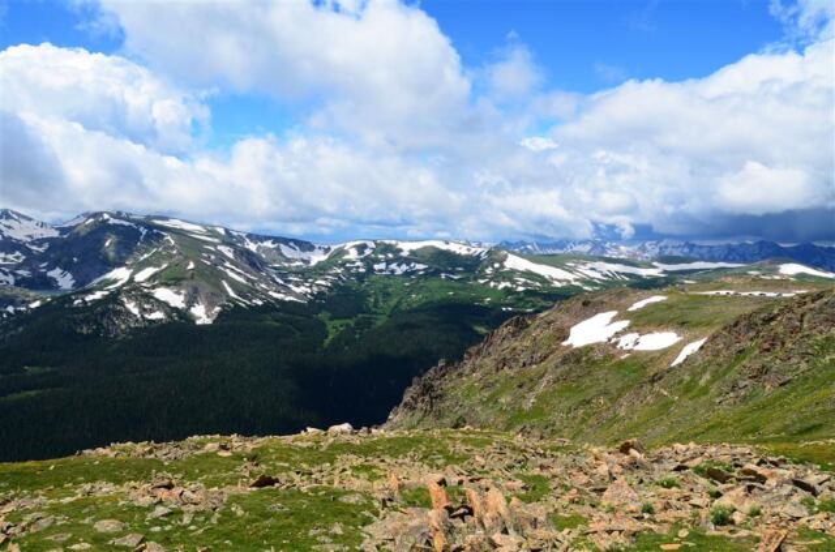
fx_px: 625
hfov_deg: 67.5
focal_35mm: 27
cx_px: 418
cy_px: 276
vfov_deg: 47.7
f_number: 11
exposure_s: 1/160
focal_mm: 18
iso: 100
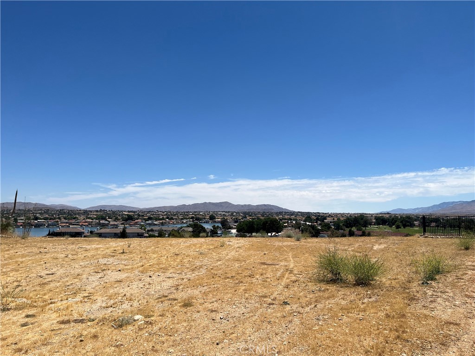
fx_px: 357
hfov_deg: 67.3
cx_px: 238
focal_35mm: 26
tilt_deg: +6.4
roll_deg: -0.2
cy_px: 178
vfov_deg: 53.1
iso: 50
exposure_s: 1/6897
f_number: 1.6
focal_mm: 5.1
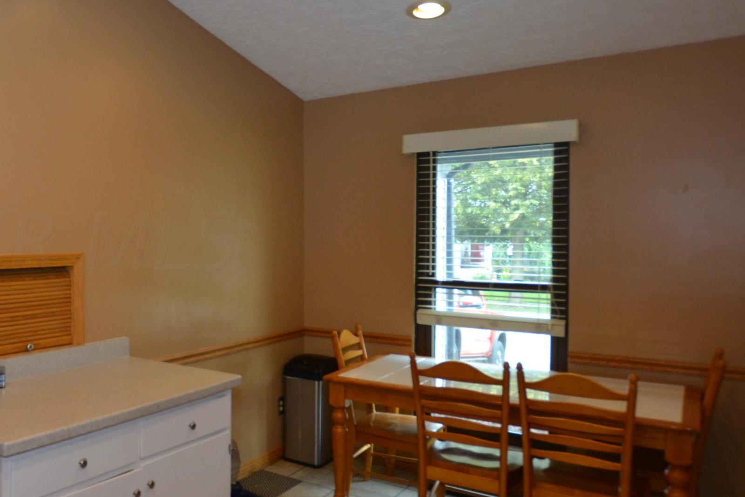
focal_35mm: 31
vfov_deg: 42.4
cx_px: 95
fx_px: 640
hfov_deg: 53.9
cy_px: 241
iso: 450
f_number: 3.5
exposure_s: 1/60
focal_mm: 11
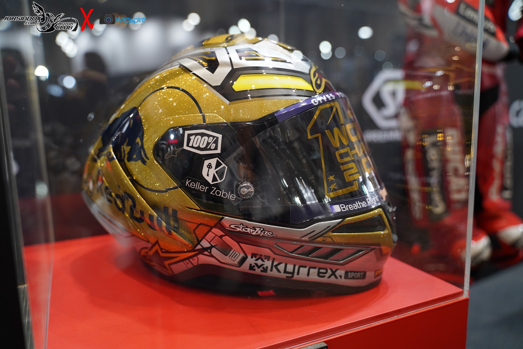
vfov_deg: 46.4
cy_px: 174
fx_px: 407
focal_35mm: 28
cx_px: 262
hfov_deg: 65.5
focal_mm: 28
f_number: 3.2
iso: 640
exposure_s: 1/60
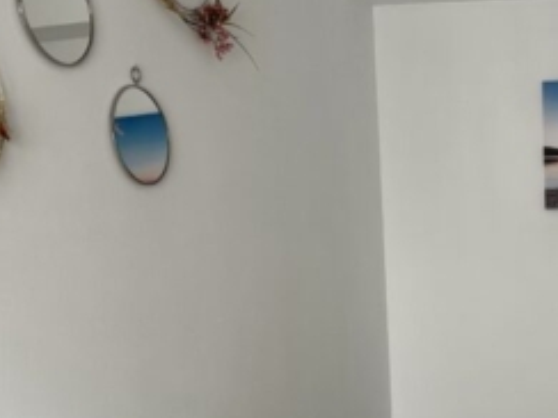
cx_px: 572
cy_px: 370
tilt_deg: -9.1
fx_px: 1016
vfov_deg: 22.7
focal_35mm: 63
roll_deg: +0.5
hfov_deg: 28.6
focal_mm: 6.86
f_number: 1.78
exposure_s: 1/121
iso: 125
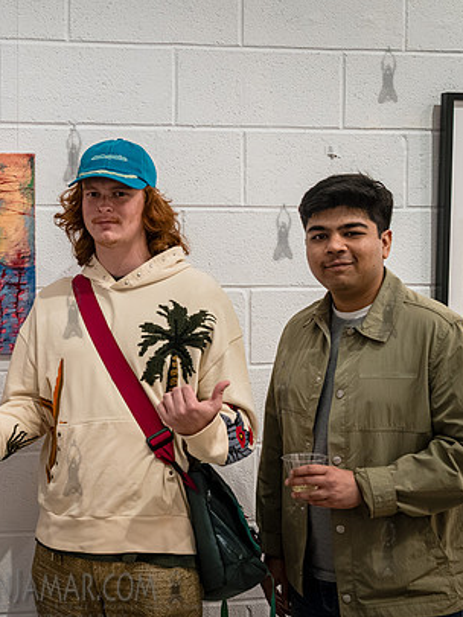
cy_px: 279
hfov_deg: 24.9
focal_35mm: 57
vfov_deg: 33.7
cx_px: 41
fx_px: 1016
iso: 5000
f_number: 4
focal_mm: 35
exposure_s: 1/250
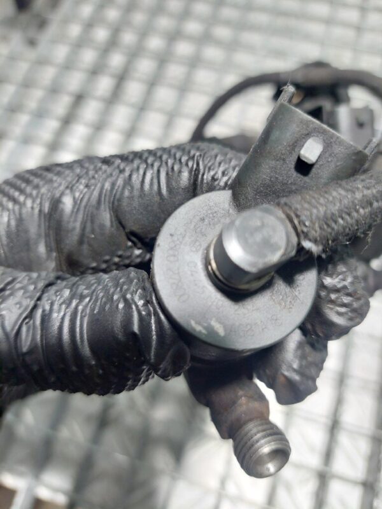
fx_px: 368
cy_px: 254
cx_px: 191
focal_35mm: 25
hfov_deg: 54.9
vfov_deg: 69.4
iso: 160
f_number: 1.8
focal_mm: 5.23
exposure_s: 1/50
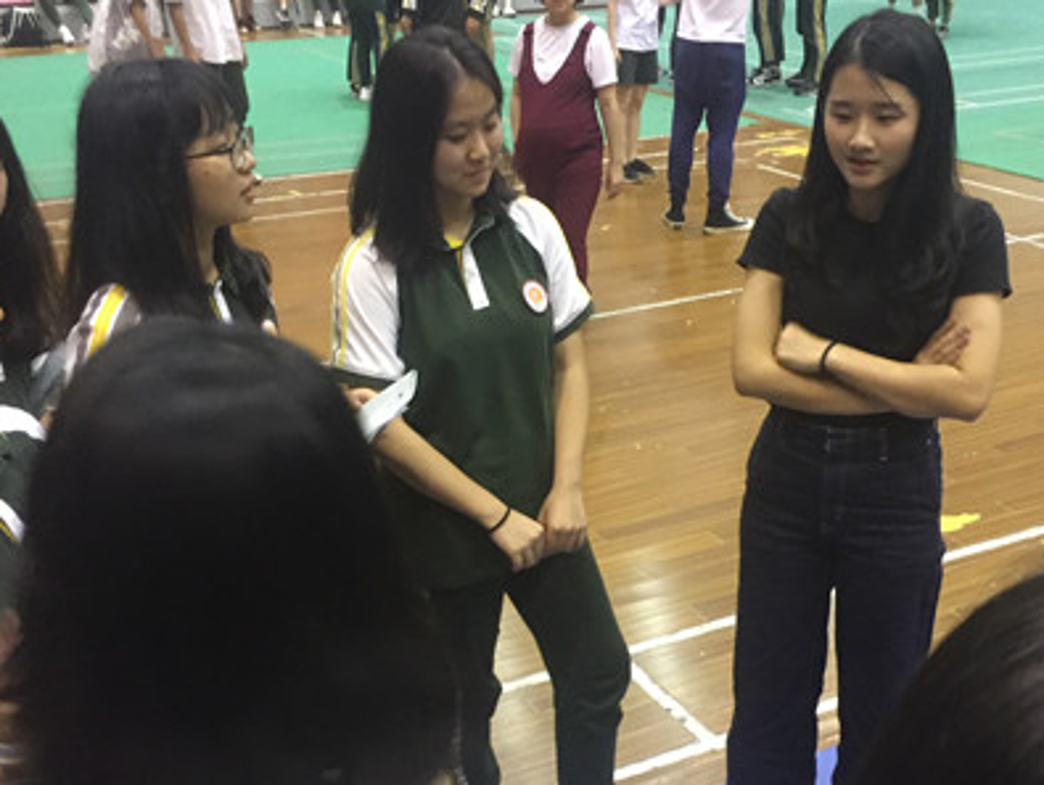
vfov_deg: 32.5
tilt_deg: -28.3
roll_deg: -1.1
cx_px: 563
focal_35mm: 44
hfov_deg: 42.9
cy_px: 560
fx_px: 1328
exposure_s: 1/17
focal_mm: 4.15
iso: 250
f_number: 2.2
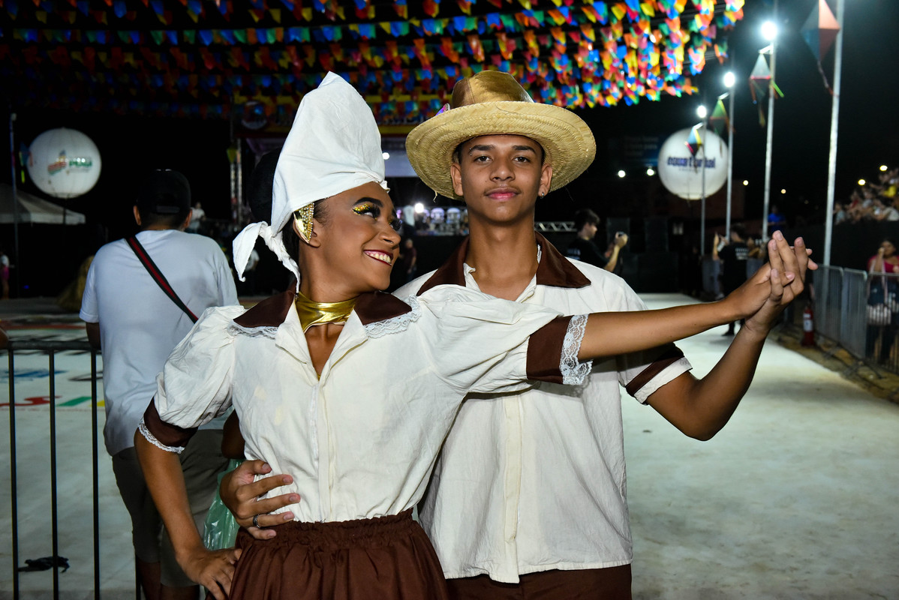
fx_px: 1099
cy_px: 300
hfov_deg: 44.5
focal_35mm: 44
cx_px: 450
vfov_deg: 30.5
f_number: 6.3
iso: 2500
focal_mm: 44
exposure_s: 1/160
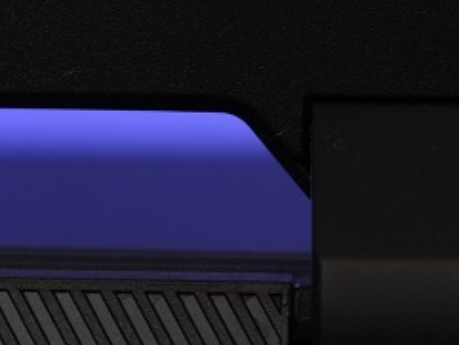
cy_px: -113
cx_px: 133
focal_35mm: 327
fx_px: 4338
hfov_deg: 6.1
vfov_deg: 4.5
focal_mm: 42.5
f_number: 4.5
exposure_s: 1/60
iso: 160
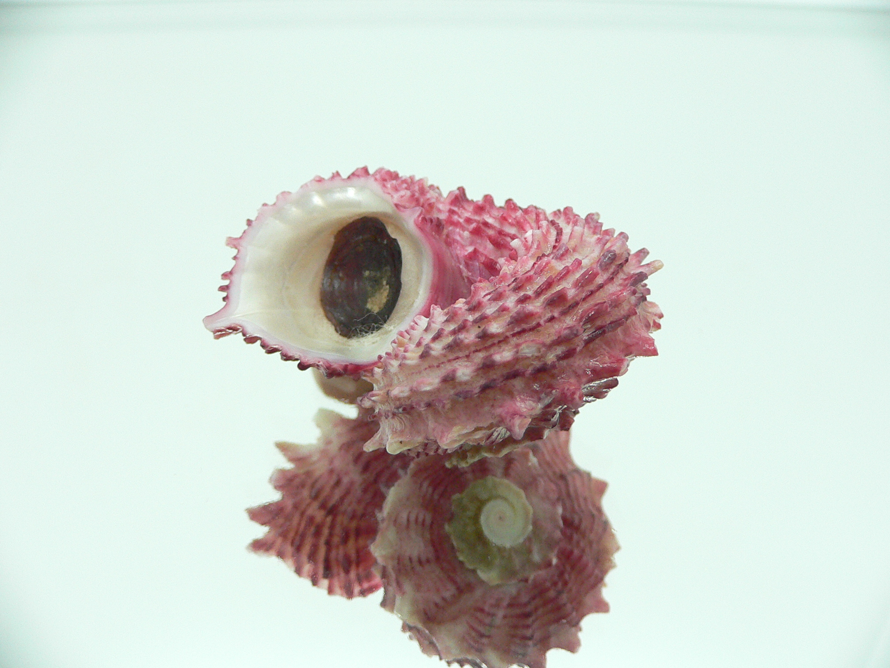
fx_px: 900
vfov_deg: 40.7
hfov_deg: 52.6
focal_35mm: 35
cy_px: 334
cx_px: 445
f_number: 2.8
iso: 200
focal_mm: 4.6
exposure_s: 1/50
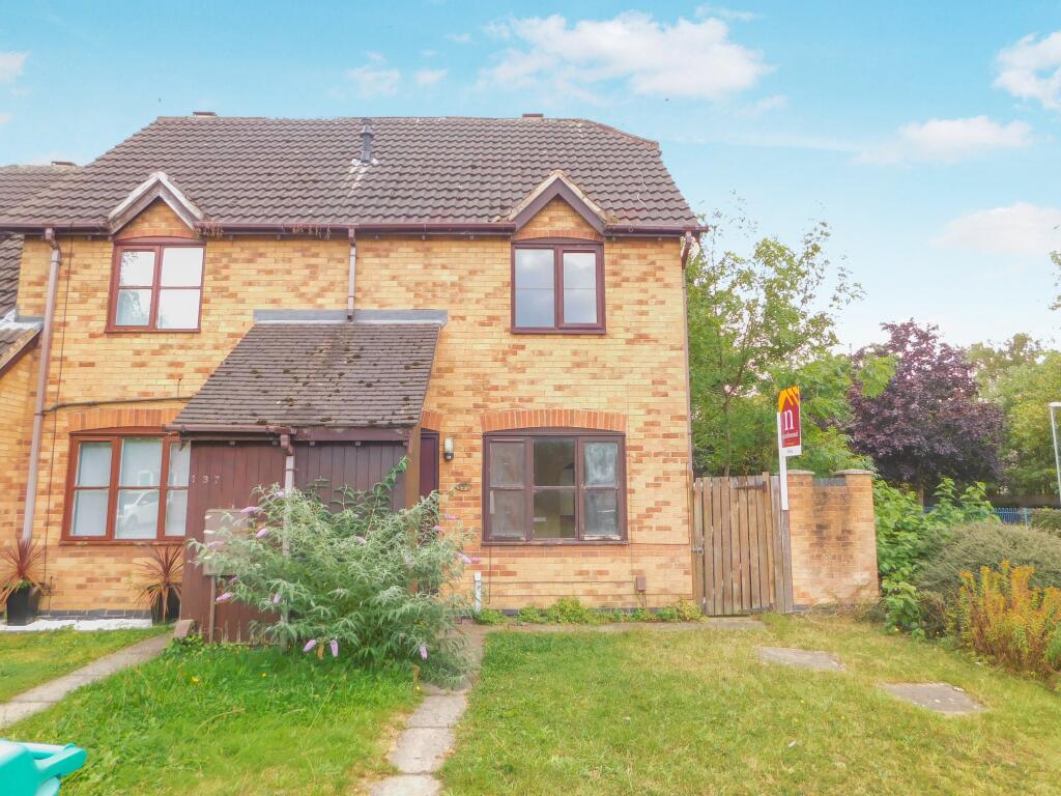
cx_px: 530
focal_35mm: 23
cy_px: 398
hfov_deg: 73.9
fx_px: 705
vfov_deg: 58.9
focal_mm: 4
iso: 125
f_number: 3
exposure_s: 1/80
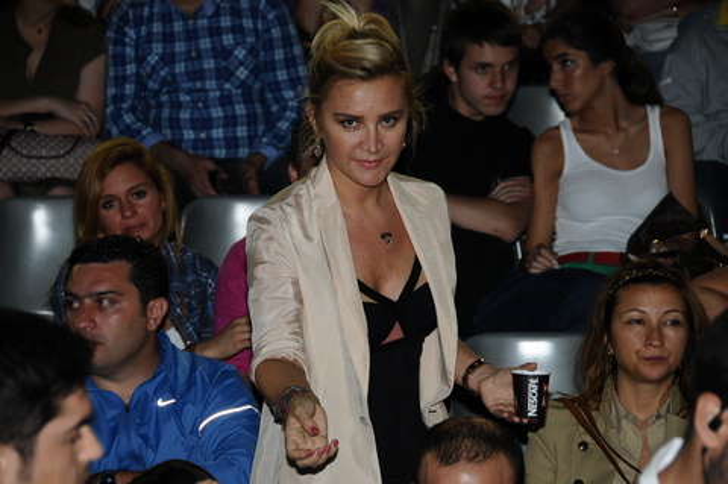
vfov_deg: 8.7
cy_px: 242
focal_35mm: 158
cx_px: 364
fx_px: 3182
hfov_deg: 13.1
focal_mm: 105
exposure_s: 1/60
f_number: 6.3
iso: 500
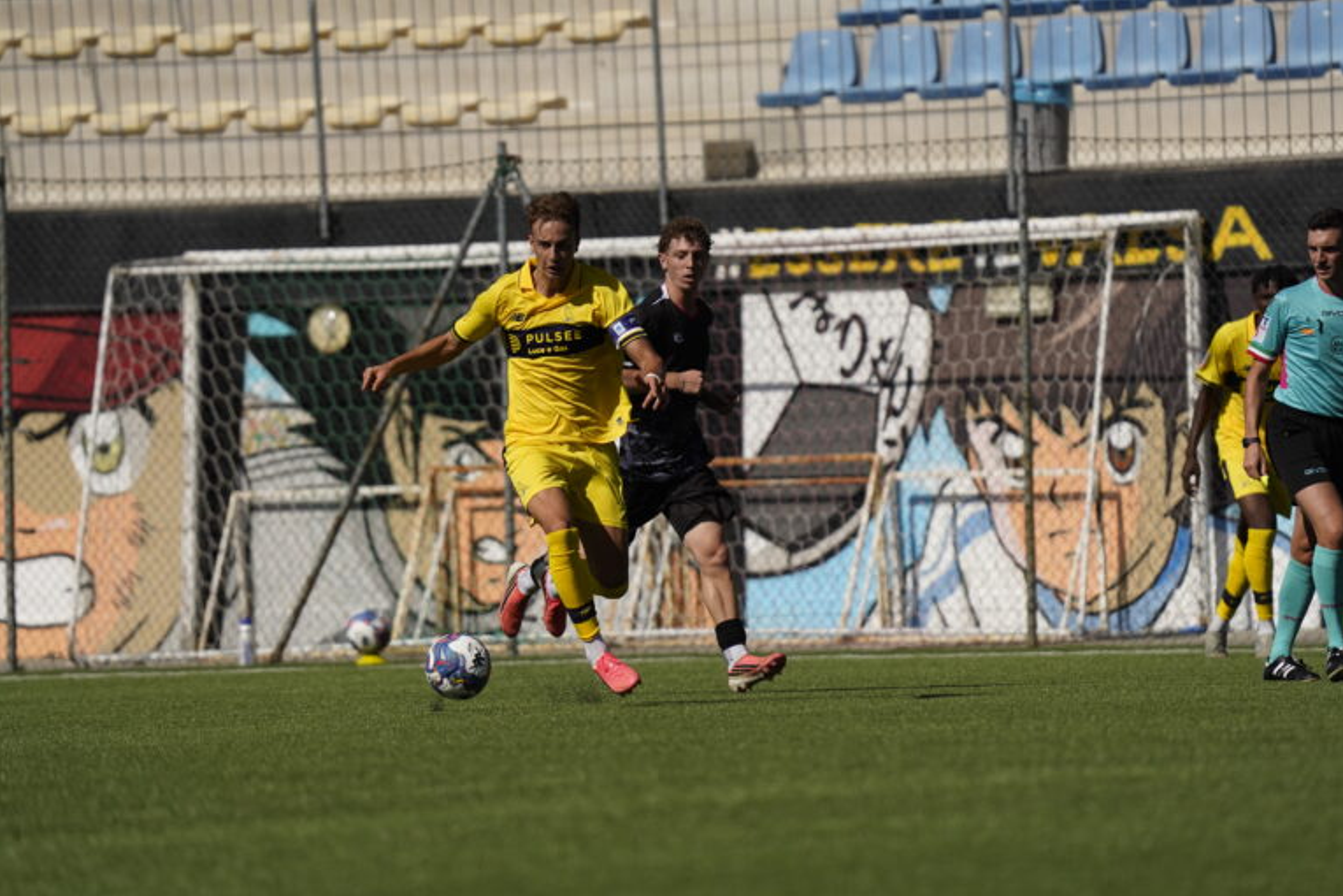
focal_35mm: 487
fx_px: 18166
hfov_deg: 4.2
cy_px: 448
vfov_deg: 2.8
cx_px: 672
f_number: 6.3
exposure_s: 1/4000
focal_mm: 485
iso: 400
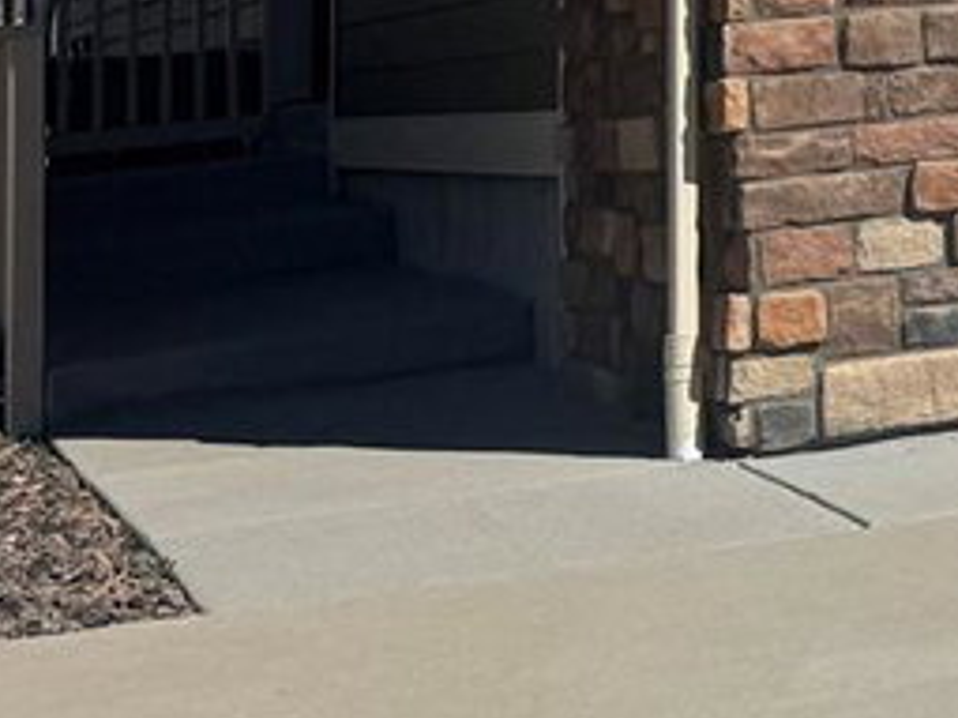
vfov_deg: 12.2
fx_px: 3126
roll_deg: +3.8
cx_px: 1826
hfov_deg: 14.8
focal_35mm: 113
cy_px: -477
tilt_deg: +8.1
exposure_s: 1/12346
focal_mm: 6.76
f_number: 1.78
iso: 80
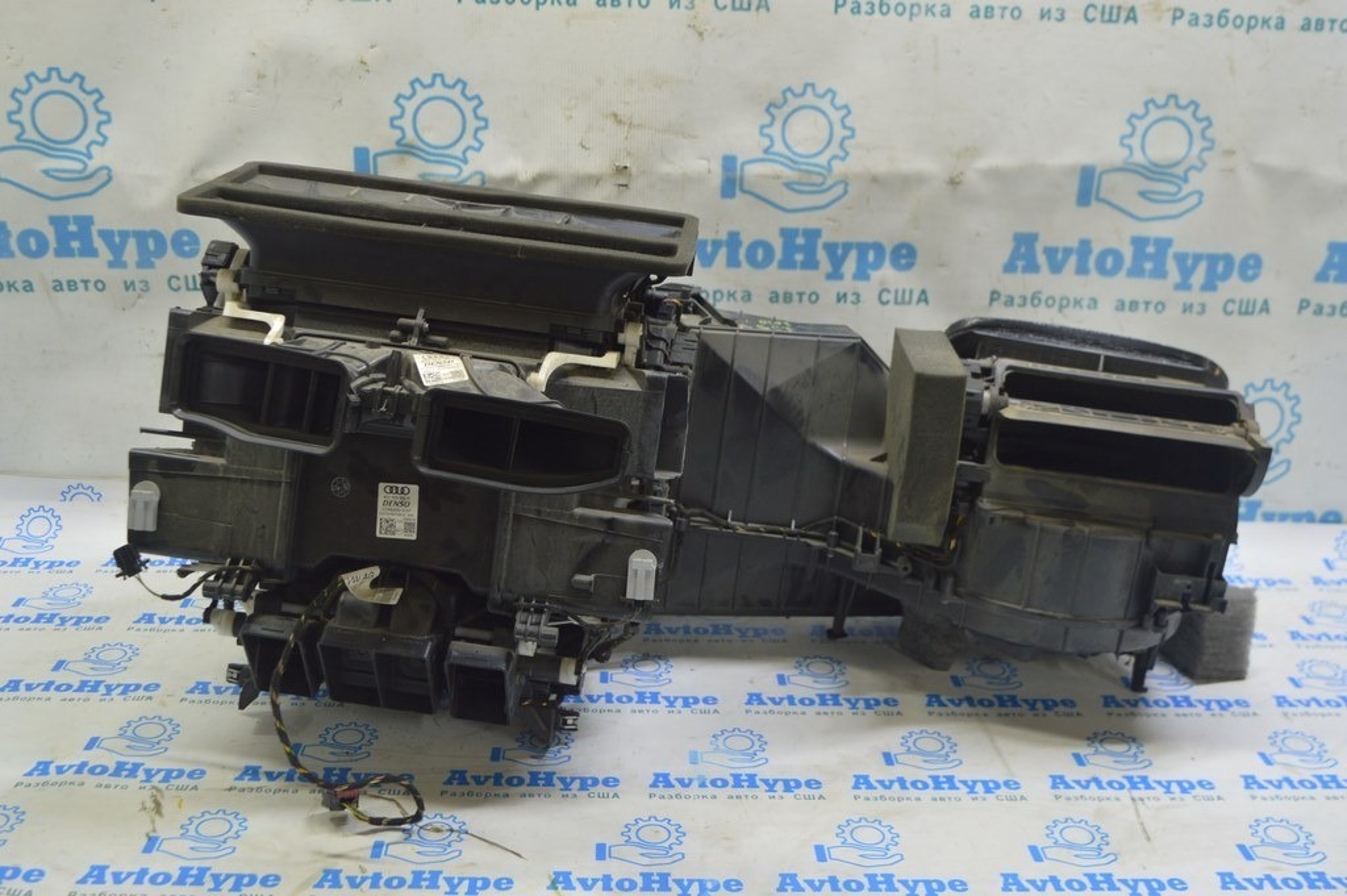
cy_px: 448
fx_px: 1458
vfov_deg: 34.2
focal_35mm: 39
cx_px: 674
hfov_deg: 49.6
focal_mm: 26
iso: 400
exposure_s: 1/20
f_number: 5.6
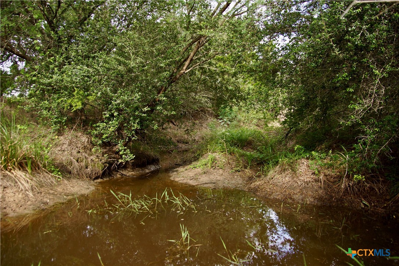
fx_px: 299
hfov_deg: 67.4
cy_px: 133
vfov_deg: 47.9
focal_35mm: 27
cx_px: 200
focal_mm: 18
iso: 400
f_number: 4
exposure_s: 1/500
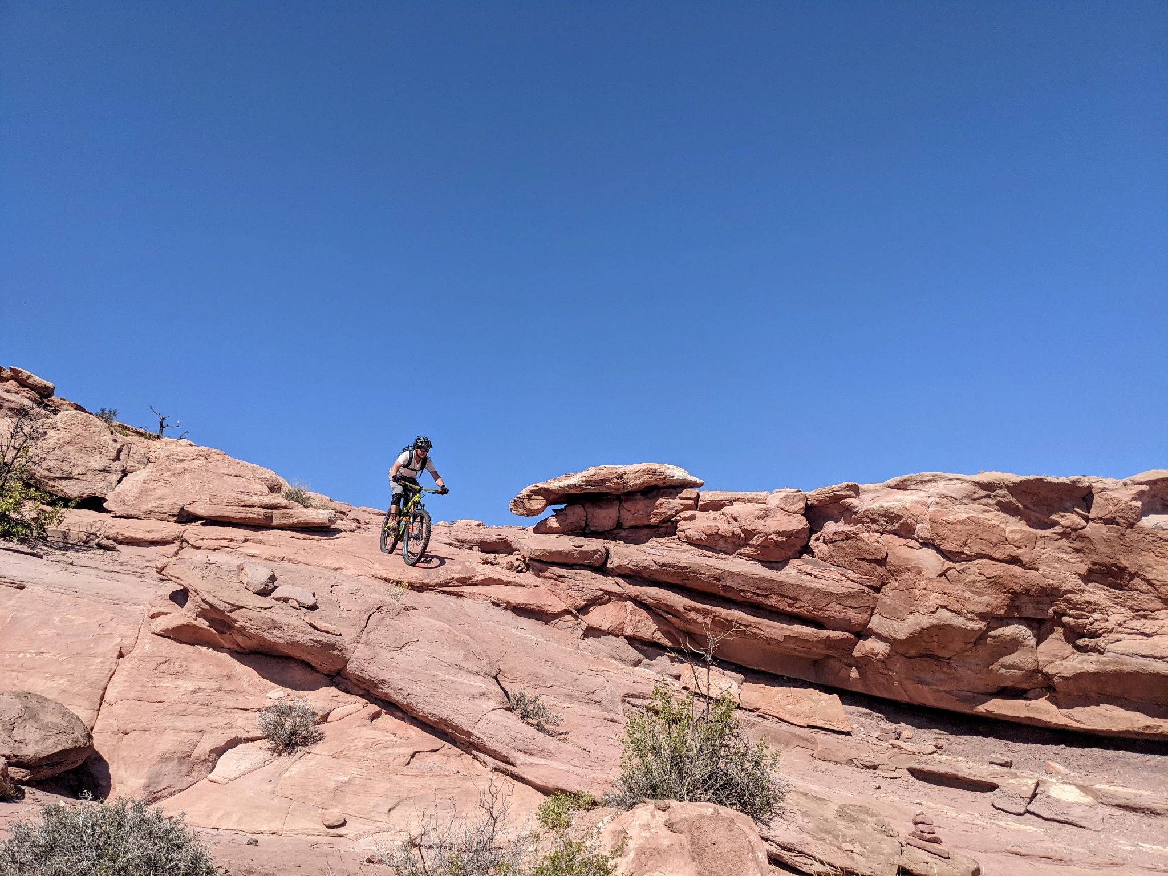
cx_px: 584
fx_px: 911
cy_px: 438
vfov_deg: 51.4
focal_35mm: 27
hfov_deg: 65.3
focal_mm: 4.38
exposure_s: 1/4695
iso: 68
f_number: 1.73
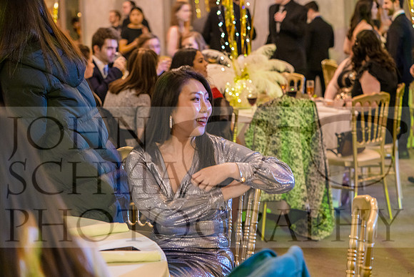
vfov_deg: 19.2
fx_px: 817
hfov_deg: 28.4
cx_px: 207
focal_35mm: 71
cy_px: 138
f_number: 3.5
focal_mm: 71
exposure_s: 1/13
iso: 6400
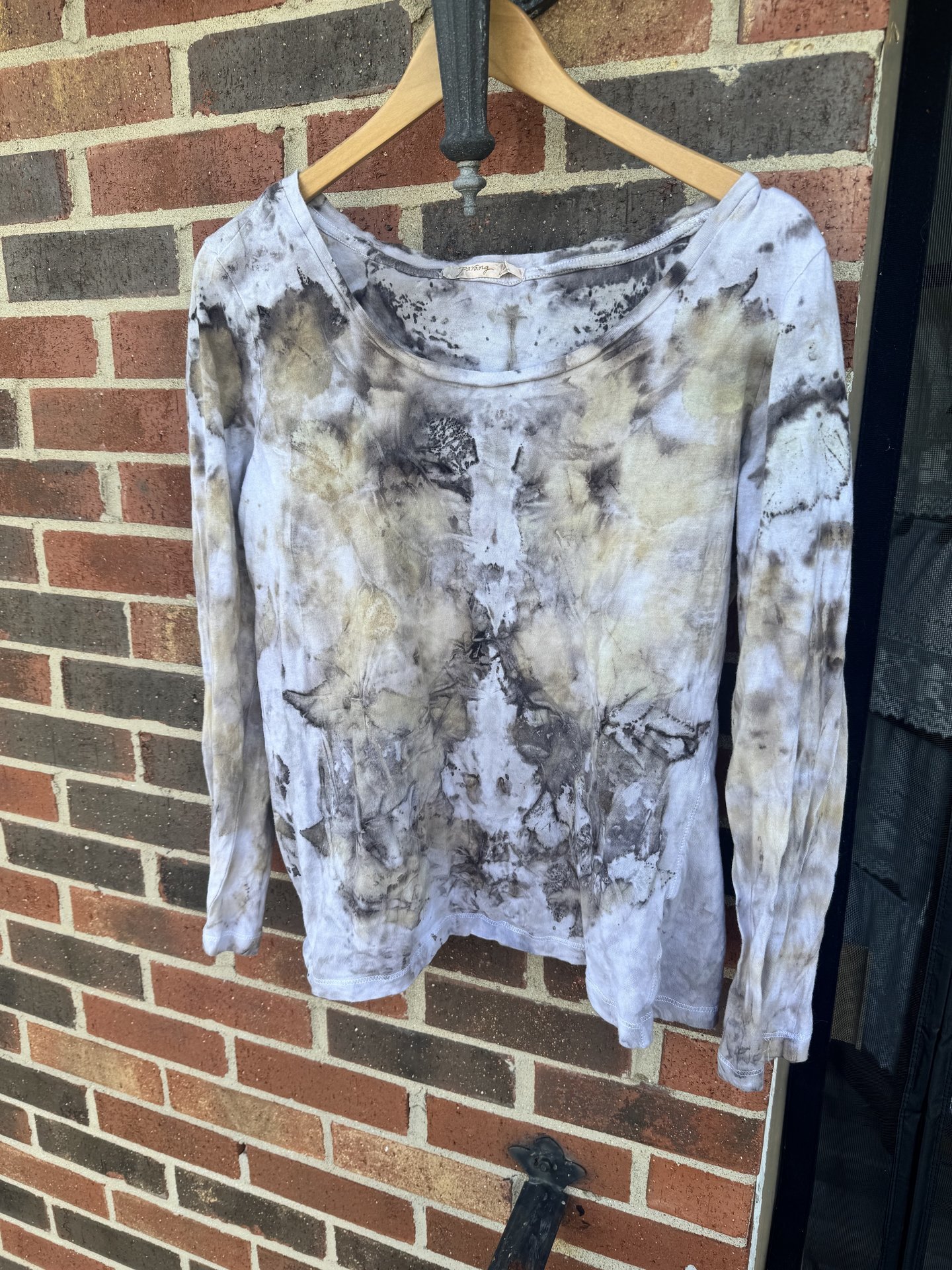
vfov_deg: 71.6
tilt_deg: -14.9
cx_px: 476
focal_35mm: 24
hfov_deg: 56.8
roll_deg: -0.7
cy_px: 635
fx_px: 880
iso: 80
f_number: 1.78
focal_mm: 6.76
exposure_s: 1/627
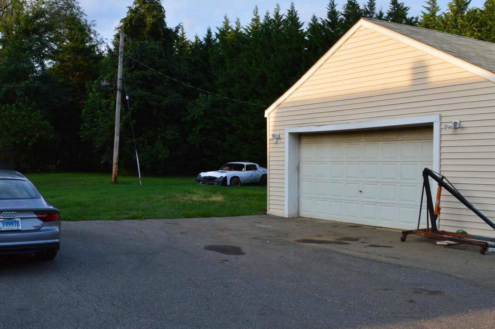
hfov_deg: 46.8
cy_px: 183
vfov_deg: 32.5
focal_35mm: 41
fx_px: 563
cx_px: 172
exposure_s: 1/200
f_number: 10
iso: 400
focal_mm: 20
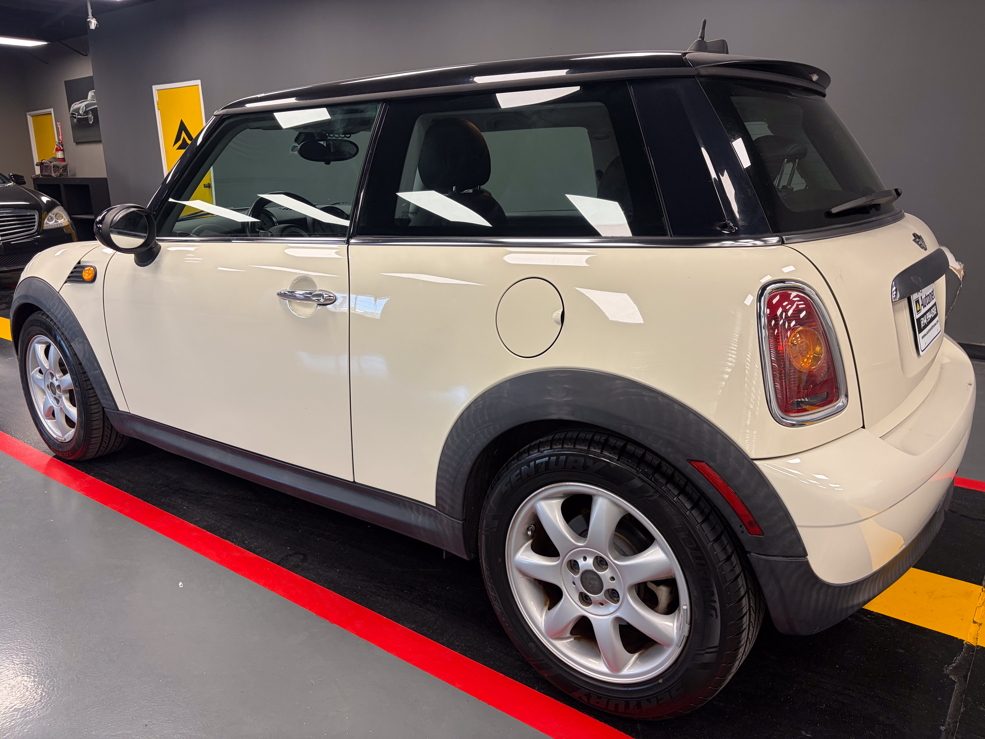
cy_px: 370
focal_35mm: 26
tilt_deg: -15.6
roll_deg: +0.2
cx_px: 492
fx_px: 740
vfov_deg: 53.1
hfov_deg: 67.3
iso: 80
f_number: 1.6
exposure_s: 1/60
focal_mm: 5.96
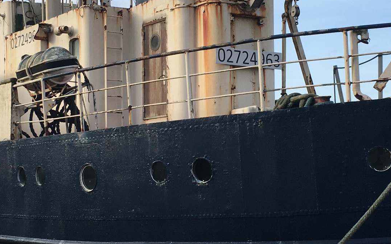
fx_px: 756
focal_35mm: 71
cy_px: 103
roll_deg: -1.2
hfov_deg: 29.0
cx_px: 187
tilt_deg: +7.1
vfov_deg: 18.3
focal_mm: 4.15
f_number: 2.2
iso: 25
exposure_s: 1/754
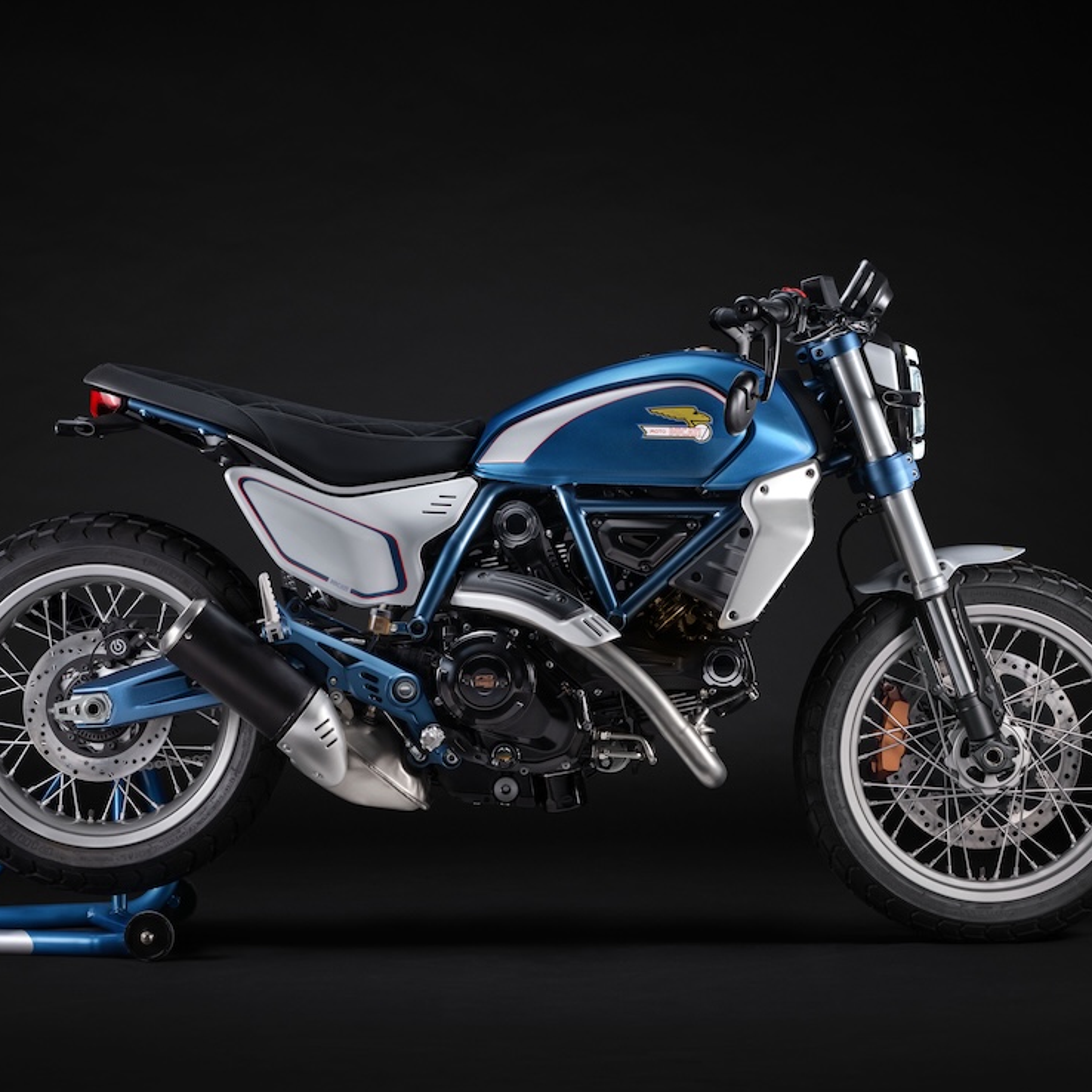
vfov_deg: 12.0
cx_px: 499
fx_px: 5175
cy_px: 528
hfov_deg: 12.0
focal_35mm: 145
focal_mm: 105
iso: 100
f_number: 11
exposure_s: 1/125
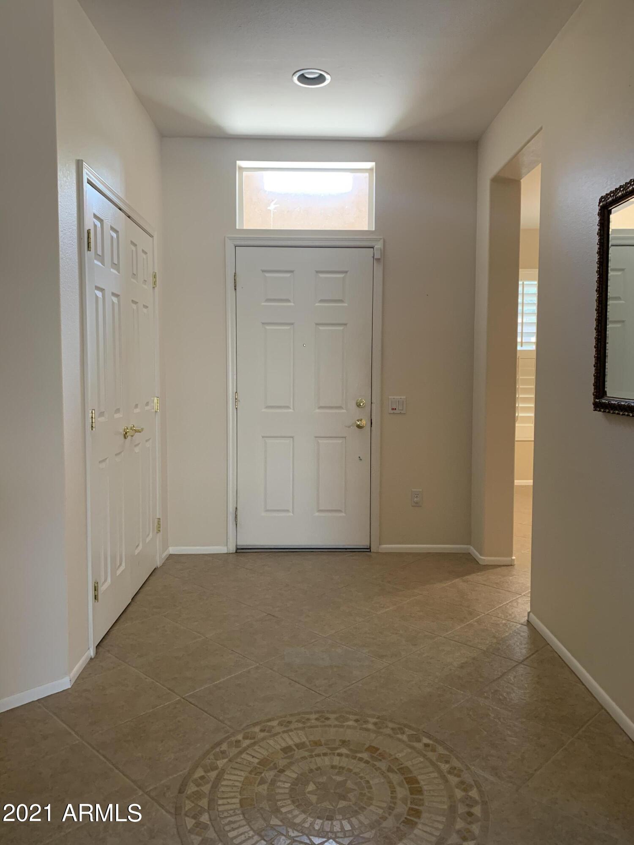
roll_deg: -0.4
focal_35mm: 26
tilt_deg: -3.4
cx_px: 317
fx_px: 635
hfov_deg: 53.1
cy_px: 422
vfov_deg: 67.3
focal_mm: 4.25
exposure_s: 1/60
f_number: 1.8
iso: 160
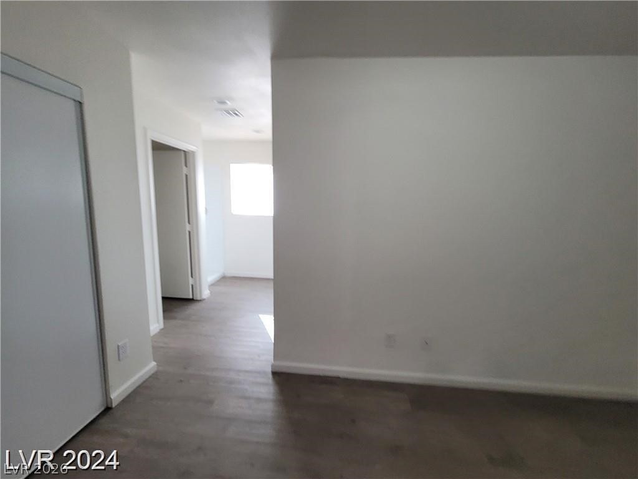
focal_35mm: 13
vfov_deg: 89.9
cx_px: 319
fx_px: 240
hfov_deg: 106.2
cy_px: 240
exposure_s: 1/60
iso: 320
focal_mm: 2.2
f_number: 2.2
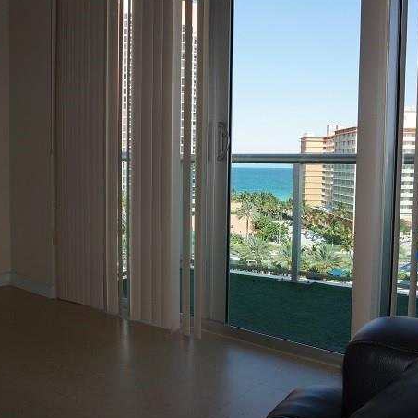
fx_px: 492
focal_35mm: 36
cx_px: 194
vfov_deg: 46.0
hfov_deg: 46.0
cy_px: 195
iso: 100
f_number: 8
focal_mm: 16
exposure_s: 1/100
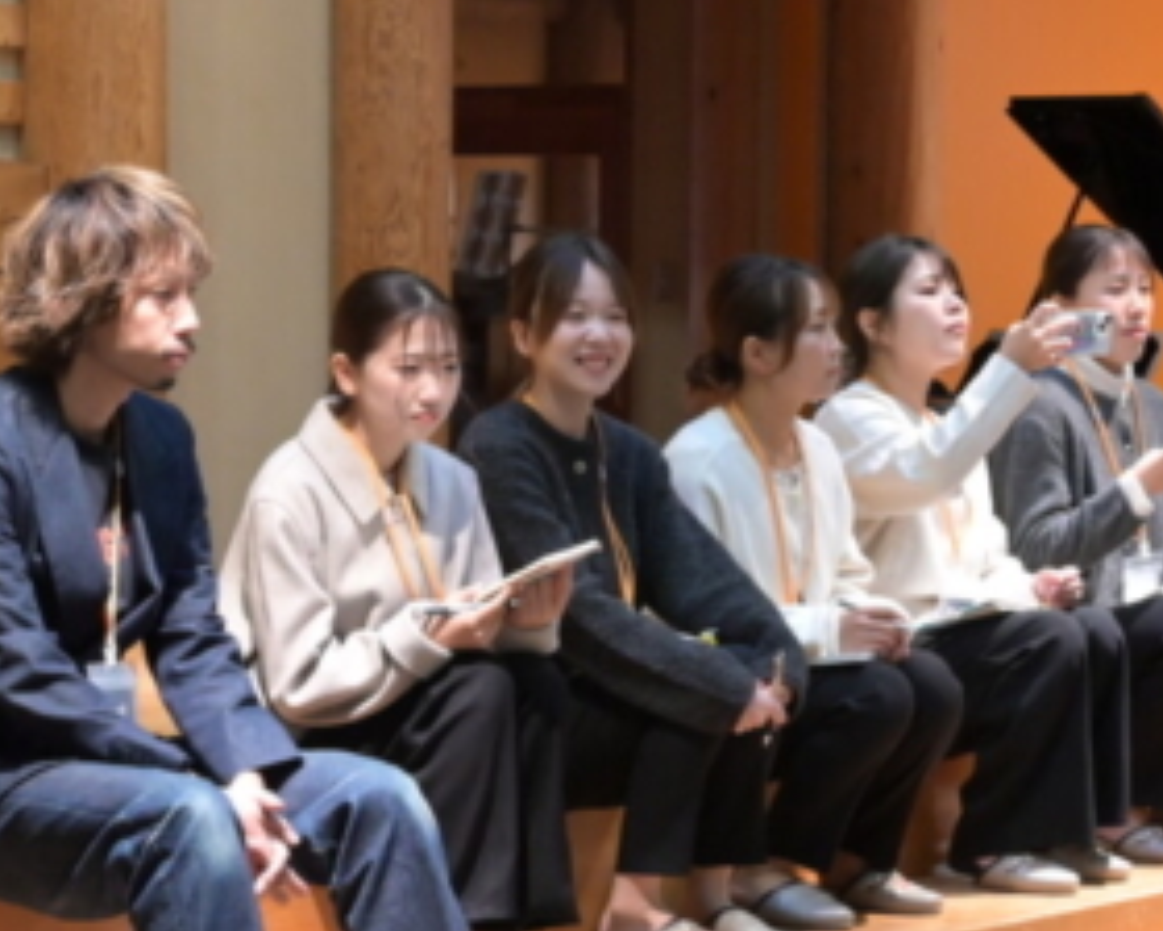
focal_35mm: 134
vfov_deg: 11.5
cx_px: 511
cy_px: 571
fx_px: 4612
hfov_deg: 14.4
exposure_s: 1/80
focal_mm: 52
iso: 4000
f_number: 7.1
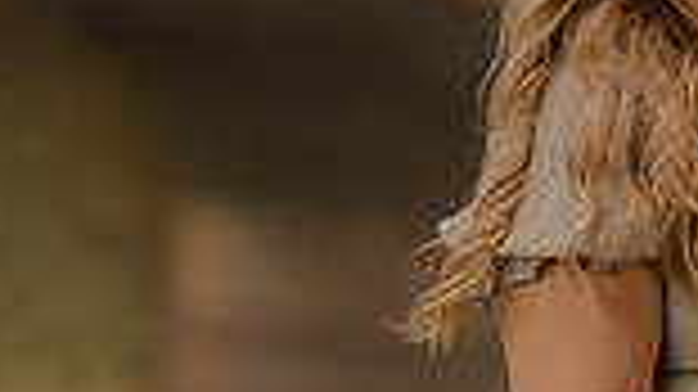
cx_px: 779
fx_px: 6623
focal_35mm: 358
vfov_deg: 3.4
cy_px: 97
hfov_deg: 6.0
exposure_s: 1/1250
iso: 160
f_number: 1.4
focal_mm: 85
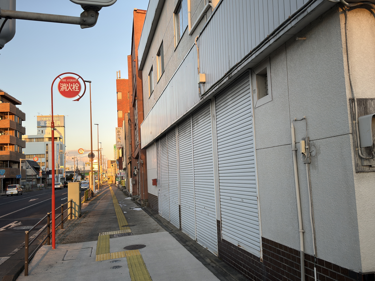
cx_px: 188
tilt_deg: +6.7
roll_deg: +3.1
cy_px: 140
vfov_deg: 40.7
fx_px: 379
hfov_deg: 52.6
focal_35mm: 35
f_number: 1.78
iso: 64
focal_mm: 6.76
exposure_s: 1/474
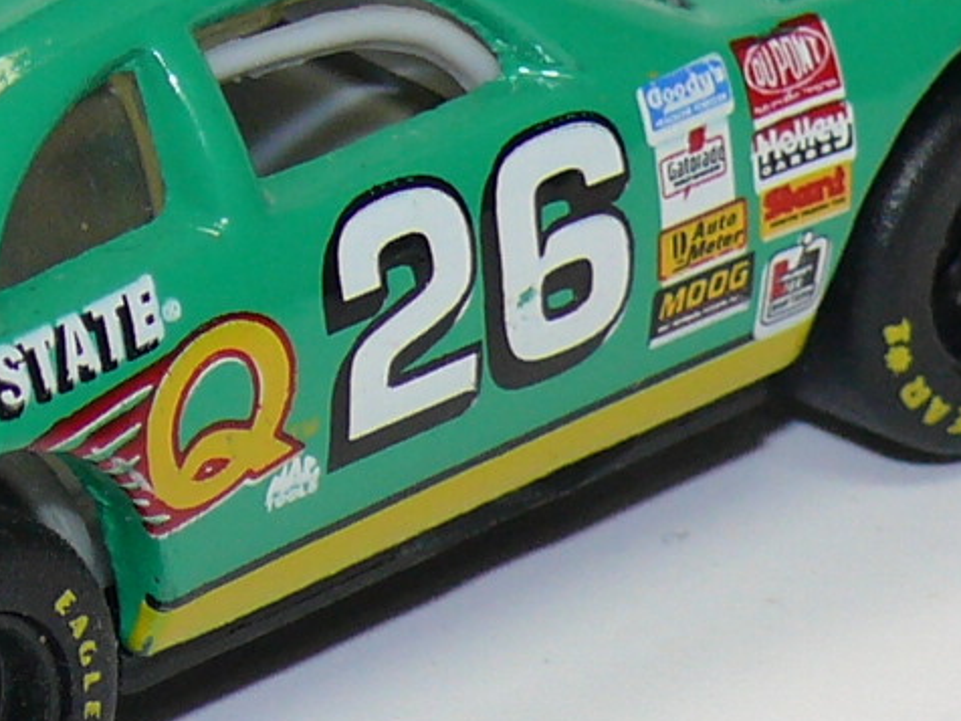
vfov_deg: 4.1
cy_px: 151
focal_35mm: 363
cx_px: 141
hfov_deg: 5.5
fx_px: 10078
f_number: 4
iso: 100
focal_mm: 13.8
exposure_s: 1/30
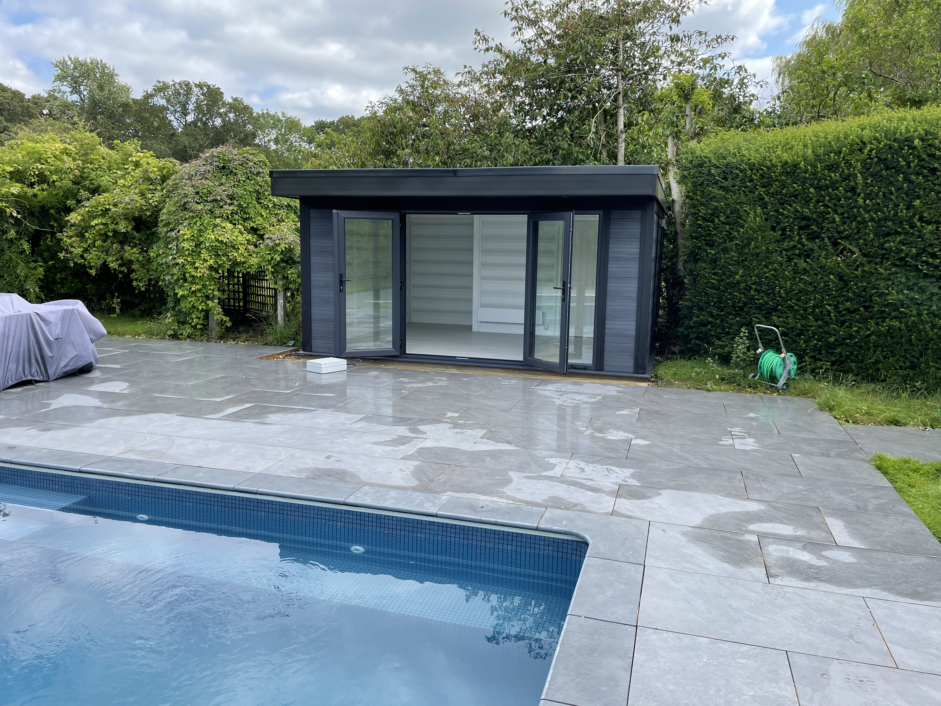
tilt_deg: -9.4
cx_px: 470
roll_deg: -1.1
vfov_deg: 53.1
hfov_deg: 67.3
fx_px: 707
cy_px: 353
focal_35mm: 26
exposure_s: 1/963
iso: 32
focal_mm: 4.2
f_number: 1.6
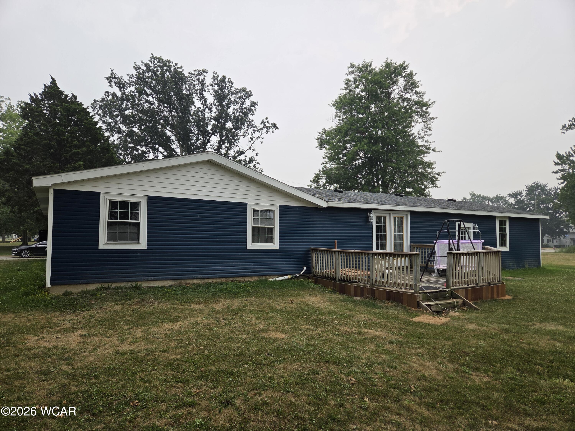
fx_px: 382
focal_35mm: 23
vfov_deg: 58.9
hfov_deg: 73.9
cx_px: 288
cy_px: 216
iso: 80
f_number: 1.8
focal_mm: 5.4
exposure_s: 1/2404
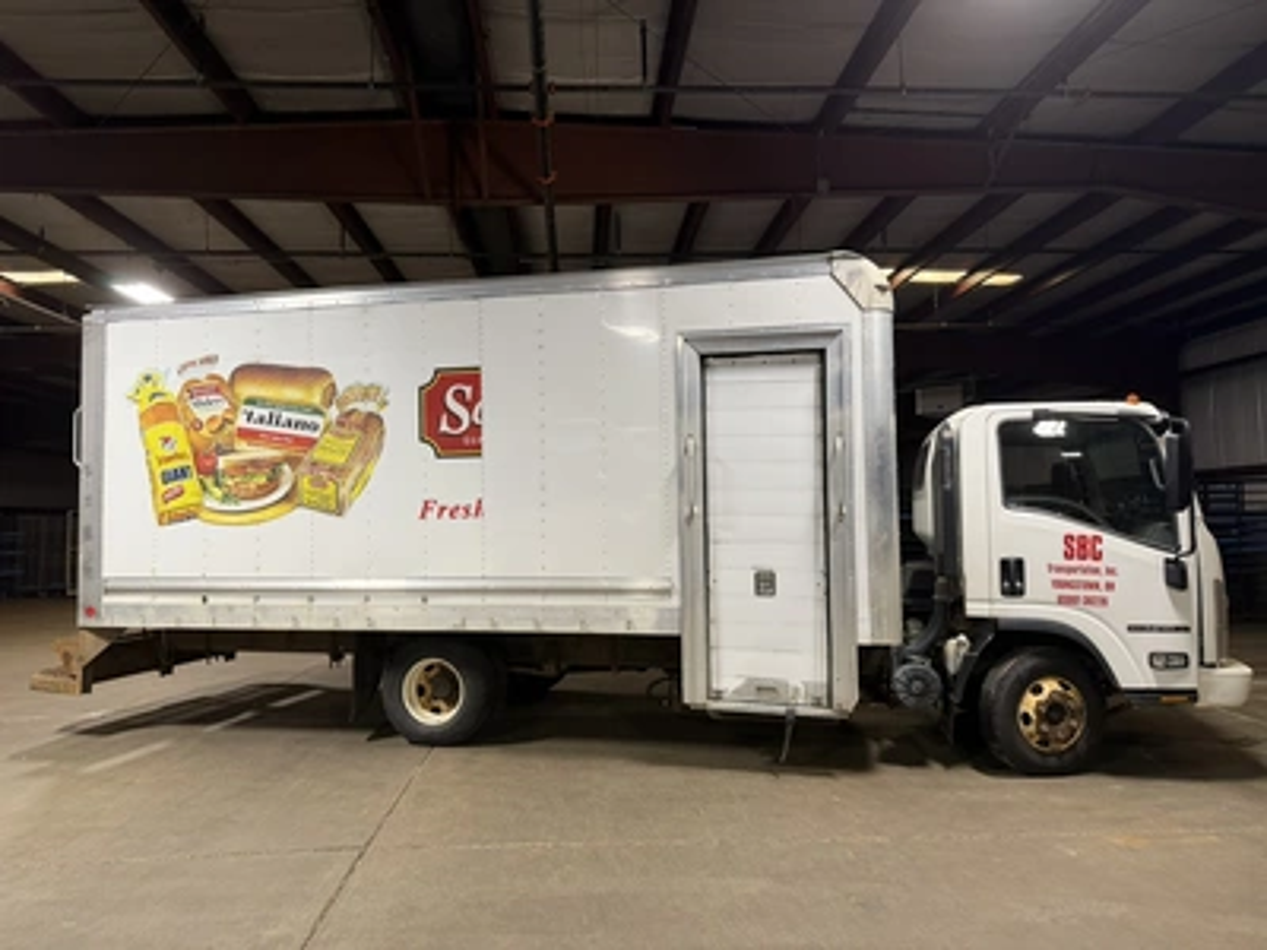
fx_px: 878
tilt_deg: +3.1
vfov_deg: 56.8
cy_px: 475
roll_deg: +1.0
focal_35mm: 24
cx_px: 634
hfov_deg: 71.6
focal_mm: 6.76
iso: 250
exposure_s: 1/60
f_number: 1.78
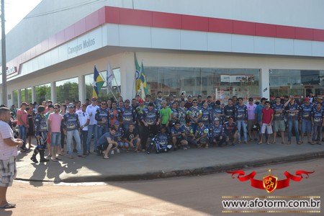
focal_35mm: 42
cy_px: 108
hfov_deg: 46.4
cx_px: 162
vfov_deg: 31.9
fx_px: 378
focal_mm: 28
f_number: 7.1
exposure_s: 1/200
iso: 100
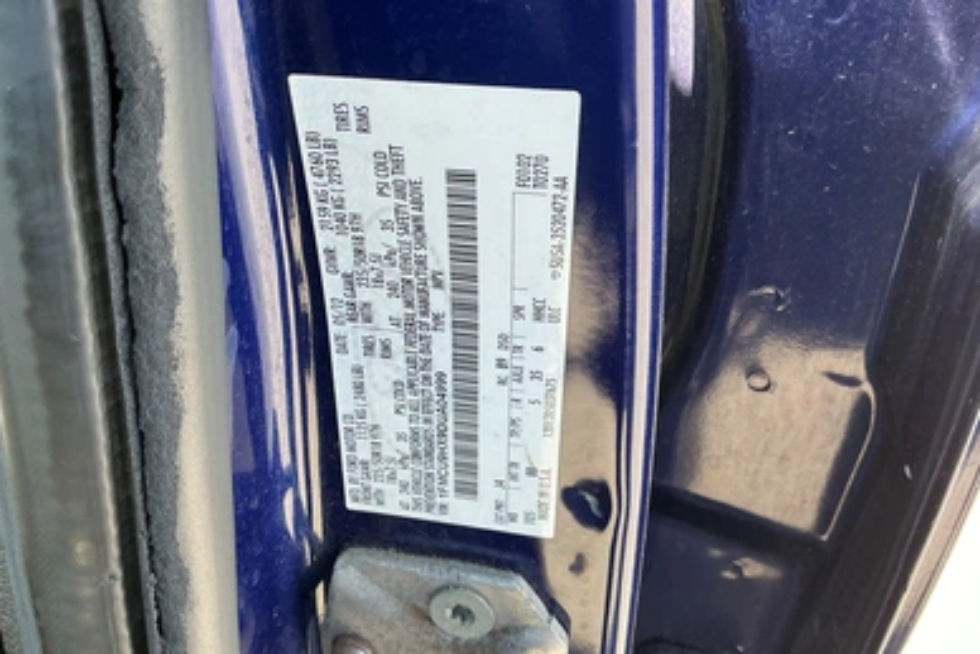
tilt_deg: -34.9
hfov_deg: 61.9
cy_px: 321
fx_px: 817
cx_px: 500
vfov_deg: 43.6
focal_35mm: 30
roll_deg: -1.4
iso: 32
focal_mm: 3
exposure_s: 1/122
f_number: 1.8
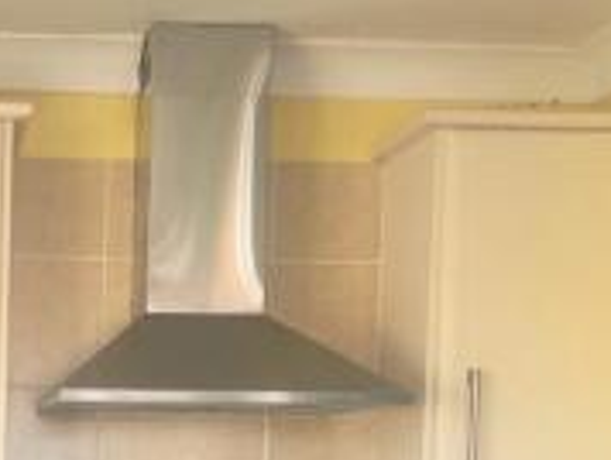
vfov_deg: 16.5
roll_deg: -1.3
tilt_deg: -3.8
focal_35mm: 85
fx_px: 1502
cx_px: -57
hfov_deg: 21.8
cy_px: 578
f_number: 1.5
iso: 40
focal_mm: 5.7
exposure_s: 1/130
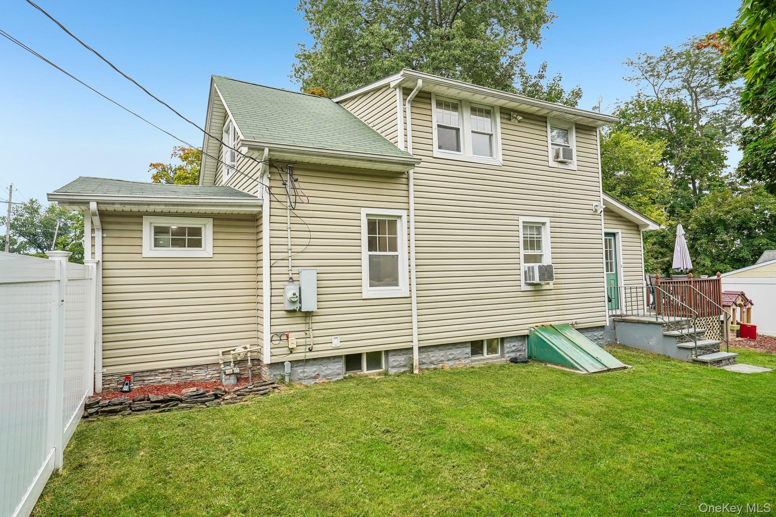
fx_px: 453
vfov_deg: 59.5
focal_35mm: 21
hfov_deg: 81.2
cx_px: 388
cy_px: 258
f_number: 8
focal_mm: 21
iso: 200
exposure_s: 1/40
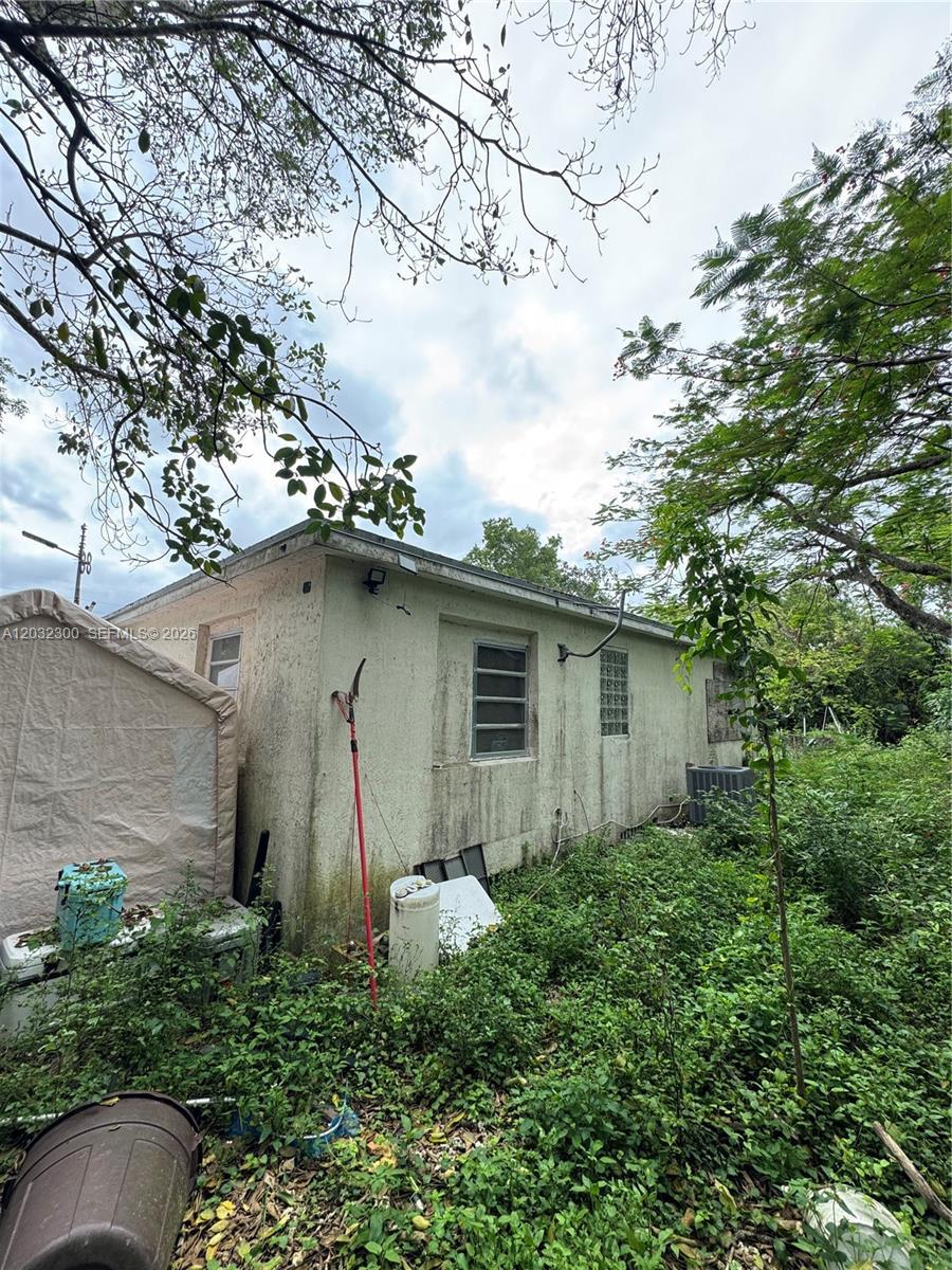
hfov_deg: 85.7
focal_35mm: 14
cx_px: 476
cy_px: 635
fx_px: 513
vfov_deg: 102.1
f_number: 2.2
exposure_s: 1/154
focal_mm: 2.22
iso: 40
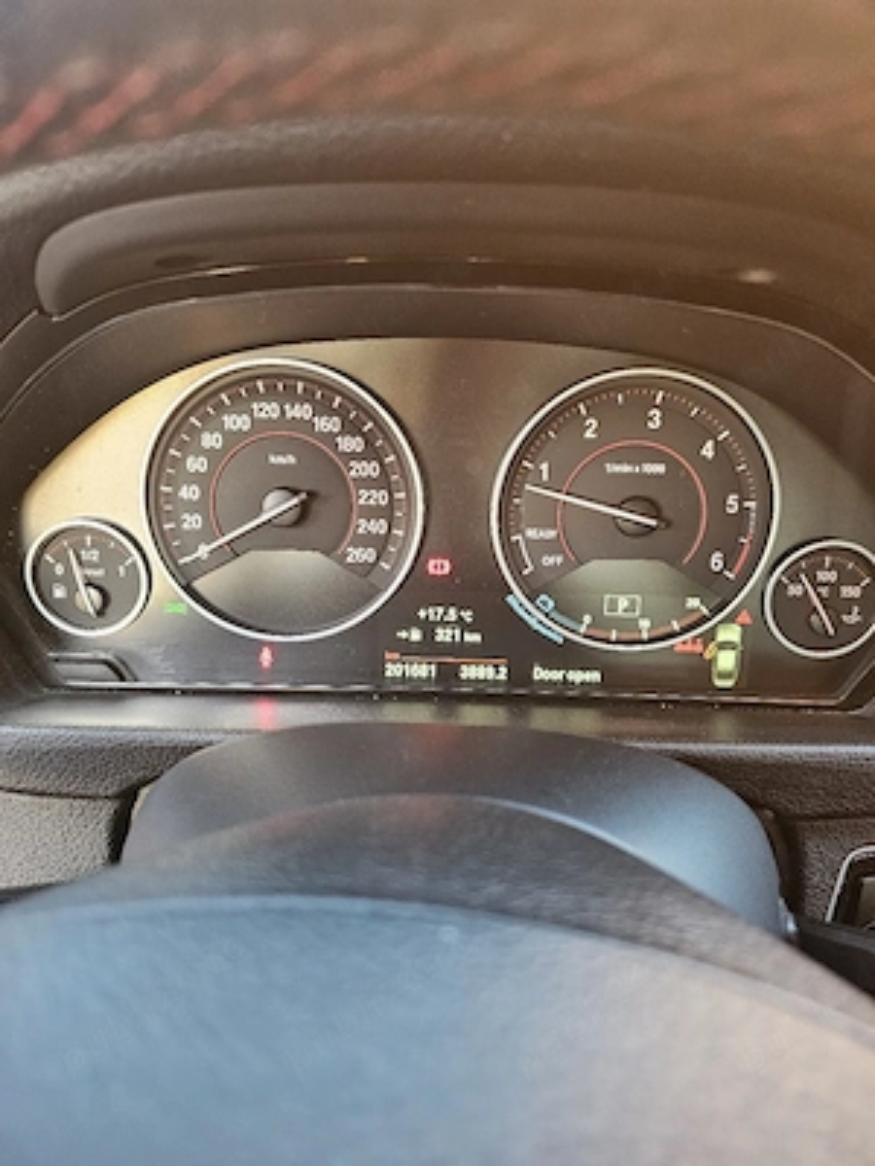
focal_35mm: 23
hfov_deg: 58.9
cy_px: 583
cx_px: 438
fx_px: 775
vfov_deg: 73.9
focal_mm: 6.3
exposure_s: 1/50.3
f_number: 1.7
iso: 500
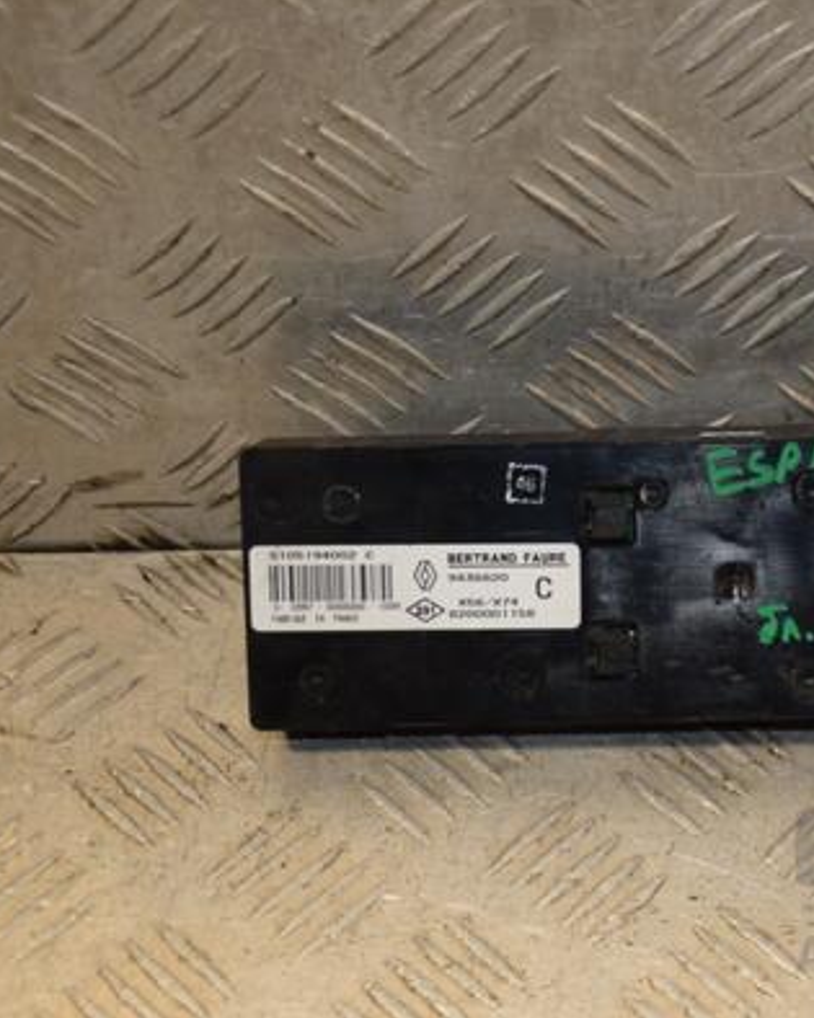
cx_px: 747
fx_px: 2711
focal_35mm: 90
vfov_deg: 21.3
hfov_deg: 16.8
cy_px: 504
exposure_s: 1/200
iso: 800
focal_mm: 42
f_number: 5.6
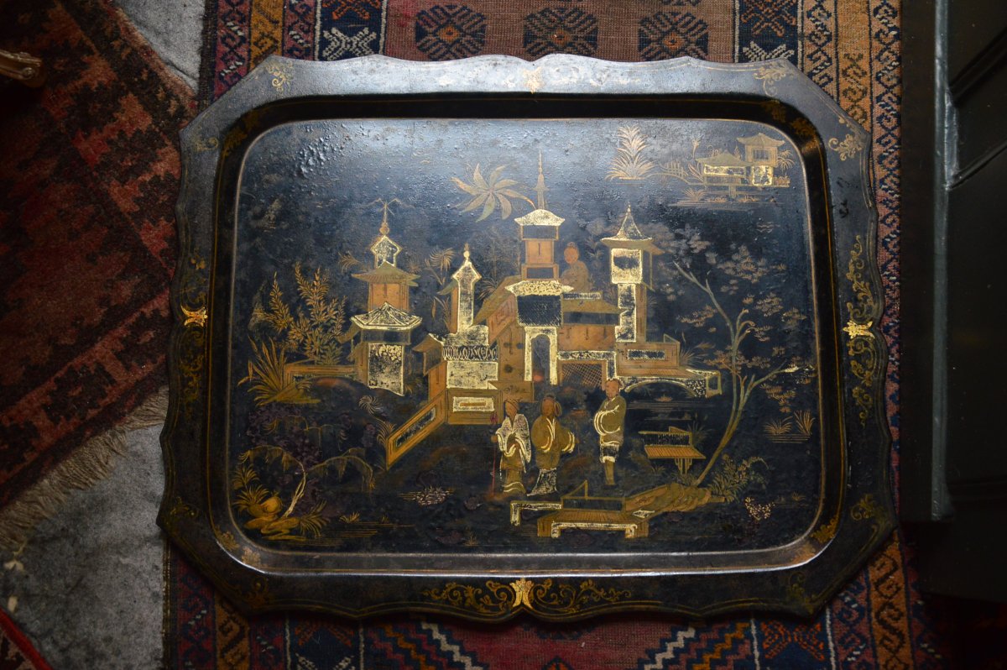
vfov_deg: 35.4
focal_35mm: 38
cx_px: 504
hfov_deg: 51.3
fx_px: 1048
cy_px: 335
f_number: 4
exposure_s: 1/50
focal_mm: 25
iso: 800
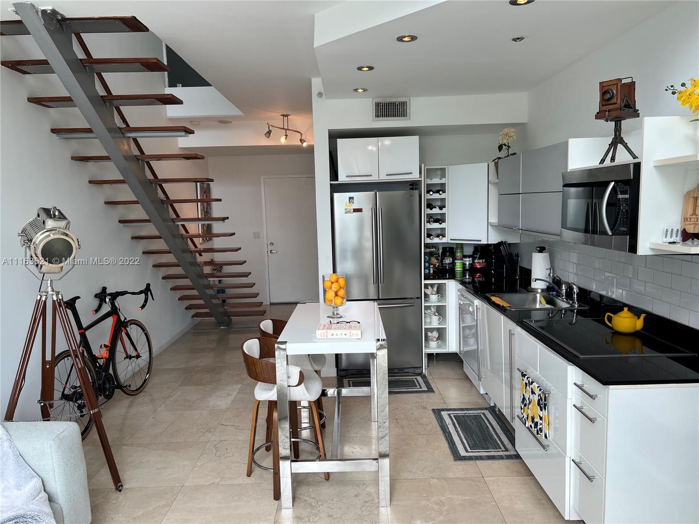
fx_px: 525
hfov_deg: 67.3
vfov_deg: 53.1
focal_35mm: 26
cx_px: 350
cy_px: 262
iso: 40
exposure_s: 1/120
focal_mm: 5.7
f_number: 1.5
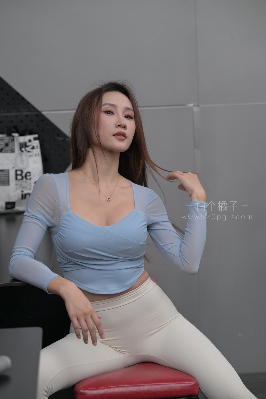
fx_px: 1219
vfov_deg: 18.6
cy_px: 200
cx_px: 133
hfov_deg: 12.5
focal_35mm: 110
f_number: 4
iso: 500
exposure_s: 1/400
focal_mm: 110
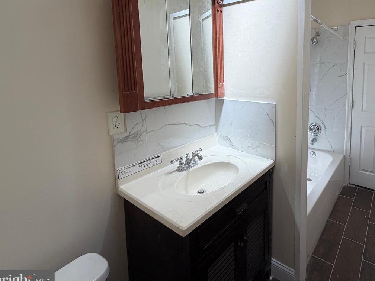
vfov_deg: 64.1
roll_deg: +1.1
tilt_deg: -6.7
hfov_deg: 78.4
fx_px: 217
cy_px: 91
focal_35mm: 20
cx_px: 257
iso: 64
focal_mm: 2.22
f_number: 2.2
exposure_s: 1/120
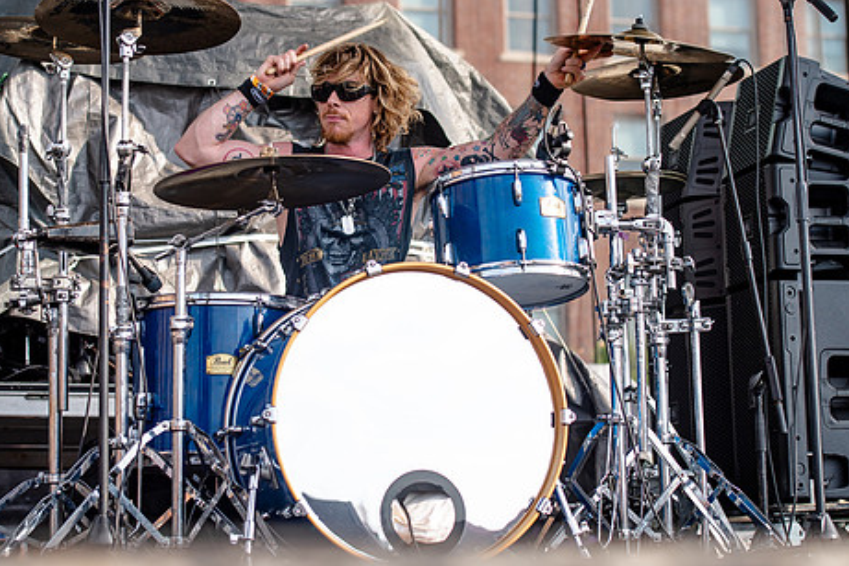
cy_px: 234
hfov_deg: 23.1
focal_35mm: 88
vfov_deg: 15.5
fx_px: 2074
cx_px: 392
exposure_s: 1/800
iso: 125
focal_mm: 70
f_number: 4
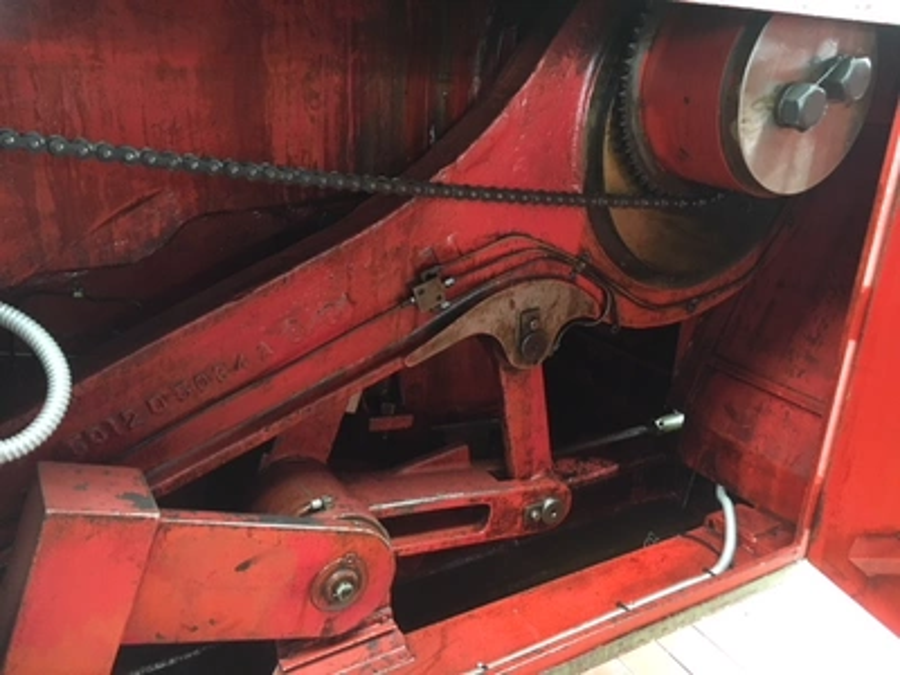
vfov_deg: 48.2
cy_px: 338
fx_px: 754
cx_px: 450
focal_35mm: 29
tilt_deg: -21.9
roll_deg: -2.7
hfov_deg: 61.7
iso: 400
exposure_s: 1/17
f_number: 2.2
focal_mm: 4.15
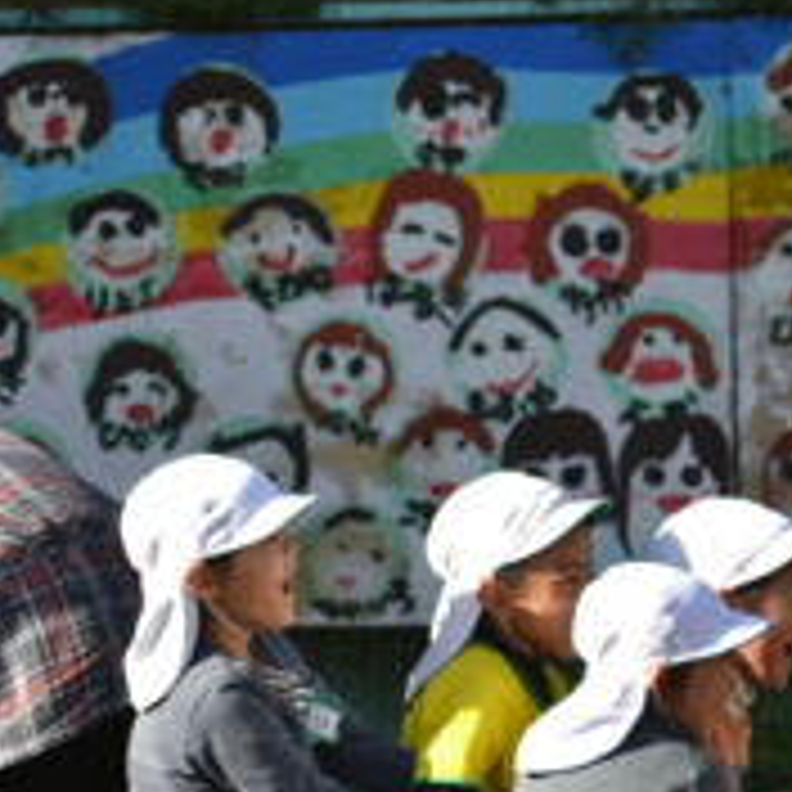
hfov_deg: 4.2
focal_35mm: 420
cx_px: 284
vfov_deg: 4.2
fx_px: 10871
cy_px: 394
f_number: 5.6
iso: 250
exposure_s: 1/500
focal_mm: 145
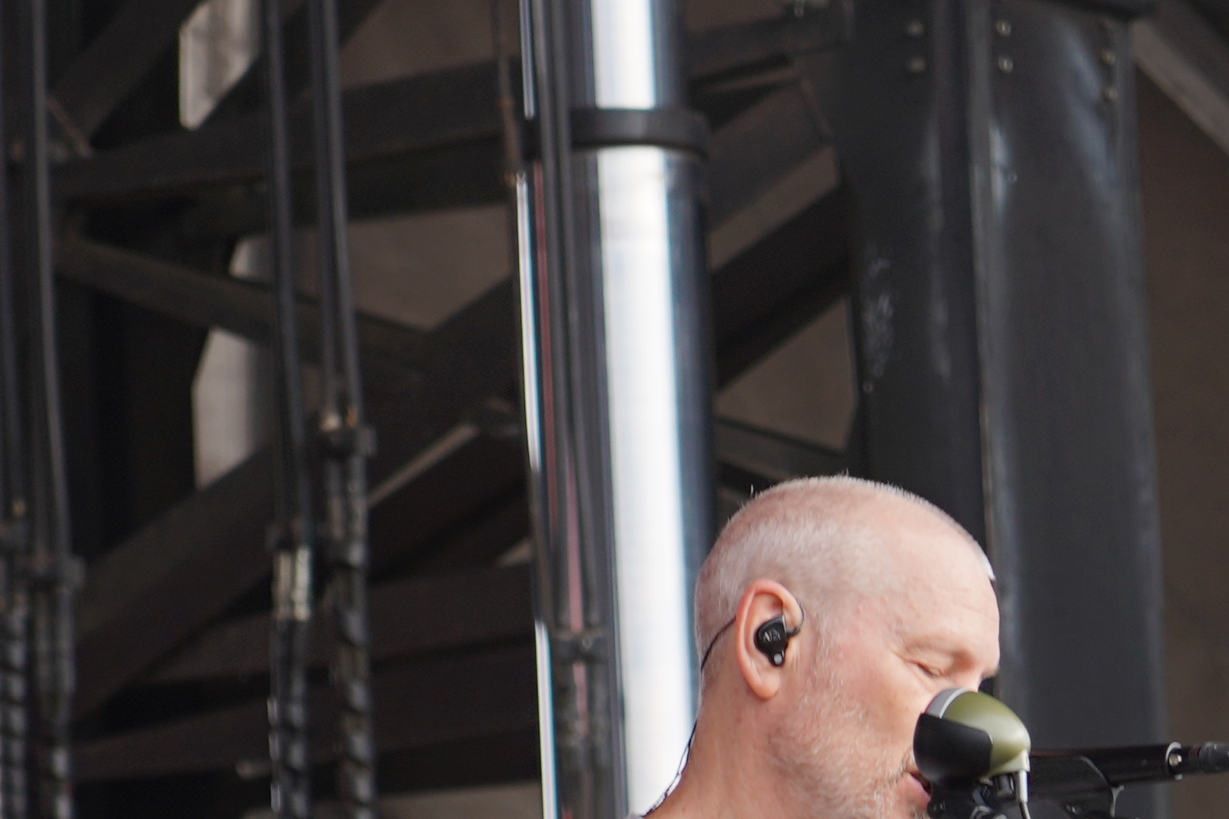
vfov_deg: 3.5
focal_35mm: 394
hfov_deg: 5.2
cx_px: 556
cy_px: 1136
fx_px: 13450
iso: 100
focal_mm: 105
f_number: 4
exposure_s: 1/125
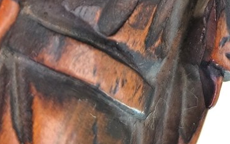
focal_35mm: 157
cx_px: 201
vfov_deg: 8.1
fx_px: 984
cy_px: -116
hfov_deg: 13.2
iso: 125
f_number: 1.65
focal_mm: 6.14
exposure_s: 1/50
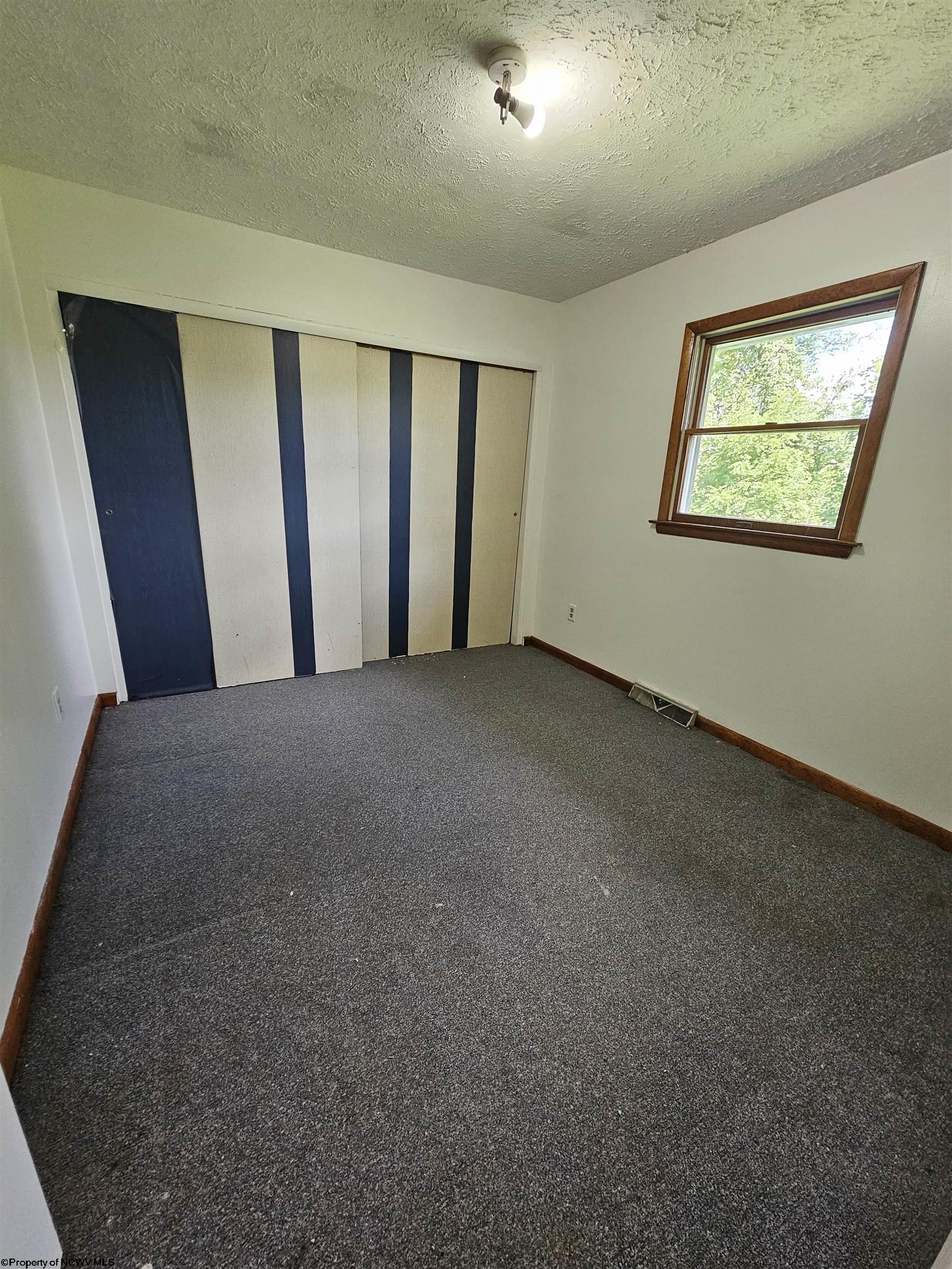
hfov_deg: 89.9
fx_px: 477
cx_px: 476
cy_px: 634
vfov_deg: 106.2
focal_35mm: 13
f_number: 2.2
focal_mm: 2.2
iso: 320
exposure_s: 1/77.4
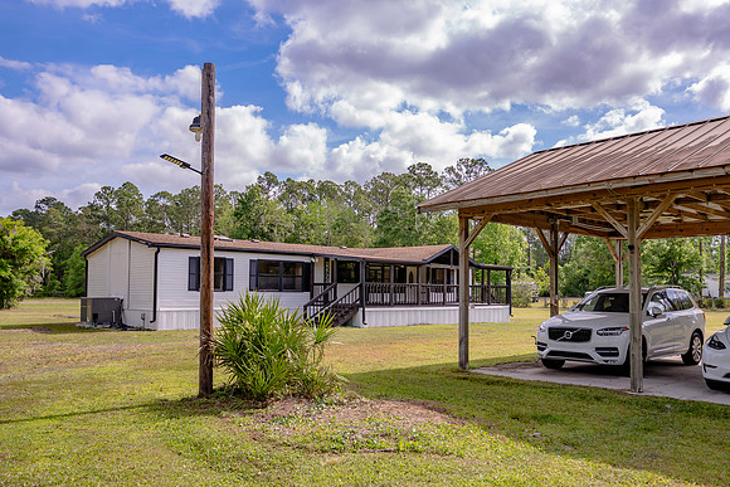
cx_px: 385
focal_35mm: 29
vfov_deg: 45.5
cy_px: 268
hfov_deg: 64.3
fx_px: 580
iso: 400
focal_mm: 26
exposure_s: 1/5000
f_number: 2.8
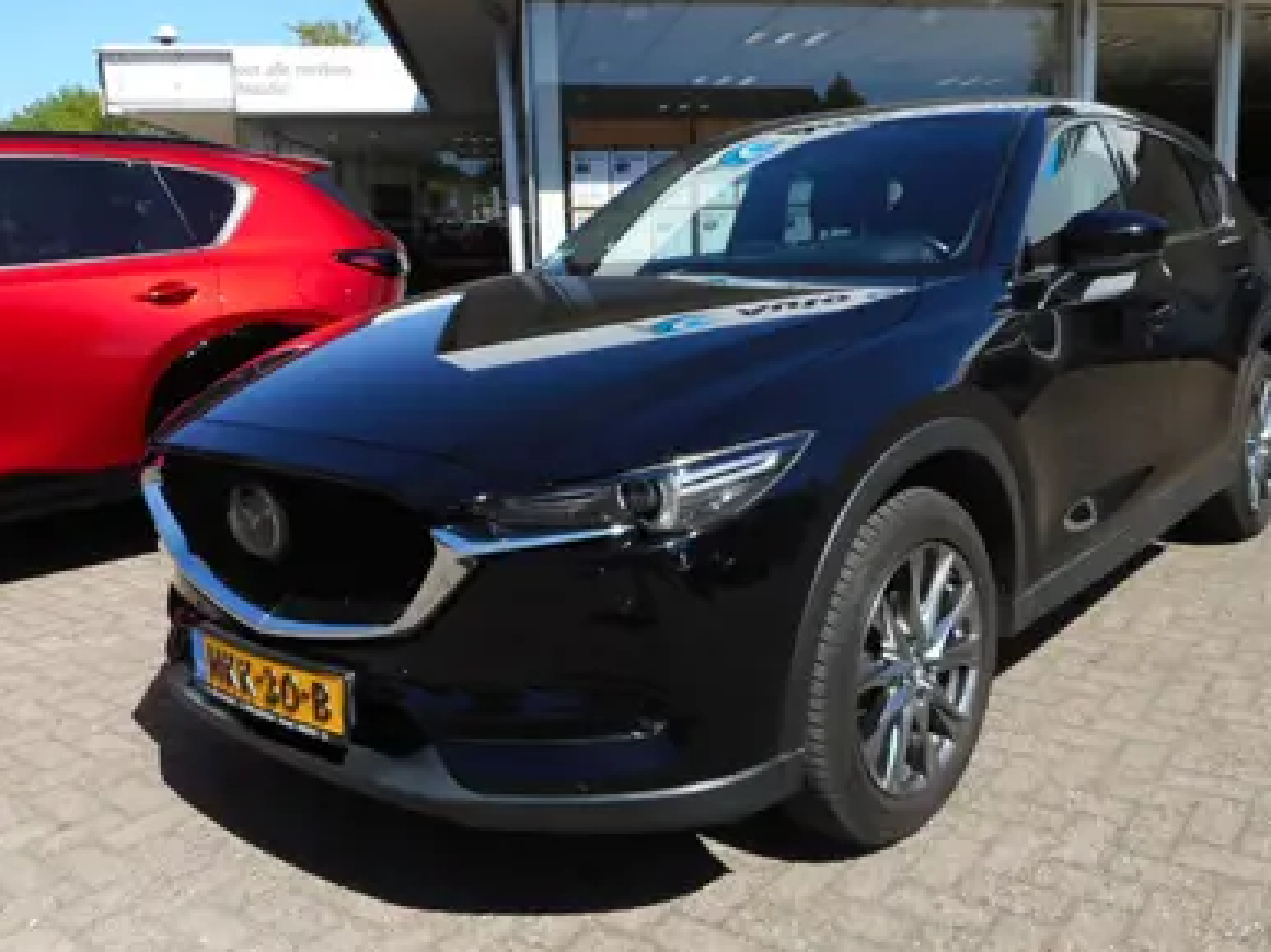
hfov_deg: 58.1
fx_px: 1138
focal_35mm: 31
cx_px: 723
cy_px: 407
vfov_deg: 45.3
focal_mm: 4.5
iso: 80
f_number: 3.7
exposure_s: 1/640
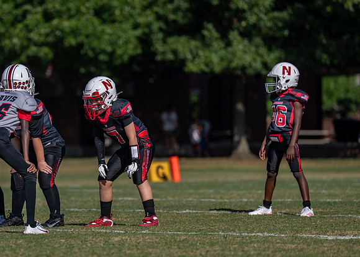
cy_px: 141
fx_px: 3657
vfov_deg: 4.0
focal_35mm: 358
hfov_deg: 5.6
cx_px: 84
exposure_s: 1/3200
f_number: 2.8
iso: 100
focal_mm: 200
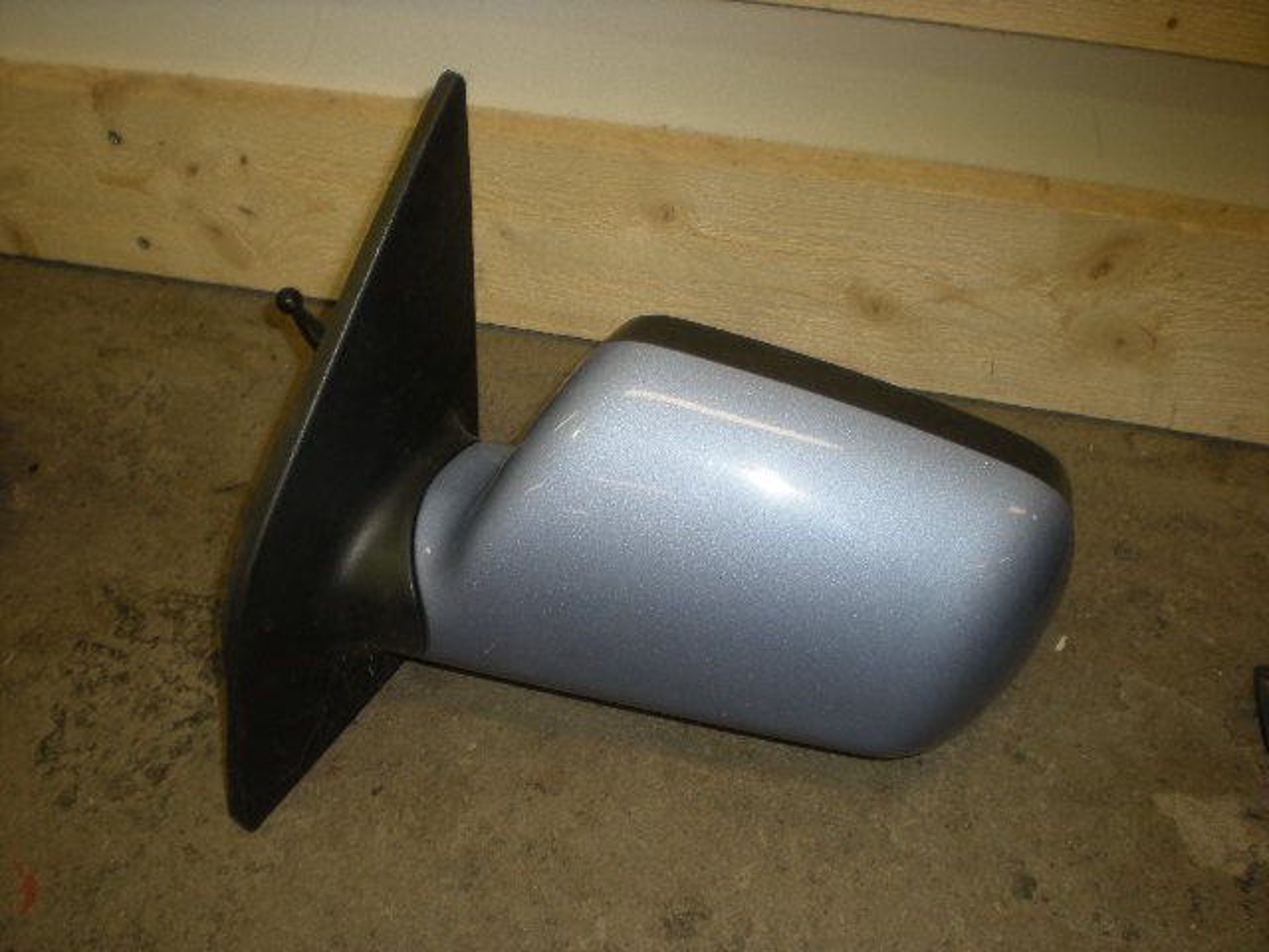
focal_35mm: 38
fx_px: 1393
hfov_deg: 49.0
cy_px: 476
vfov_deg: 37.7
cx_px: 634
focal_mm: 6.3
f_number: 3.1
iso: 64
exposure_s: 1/30
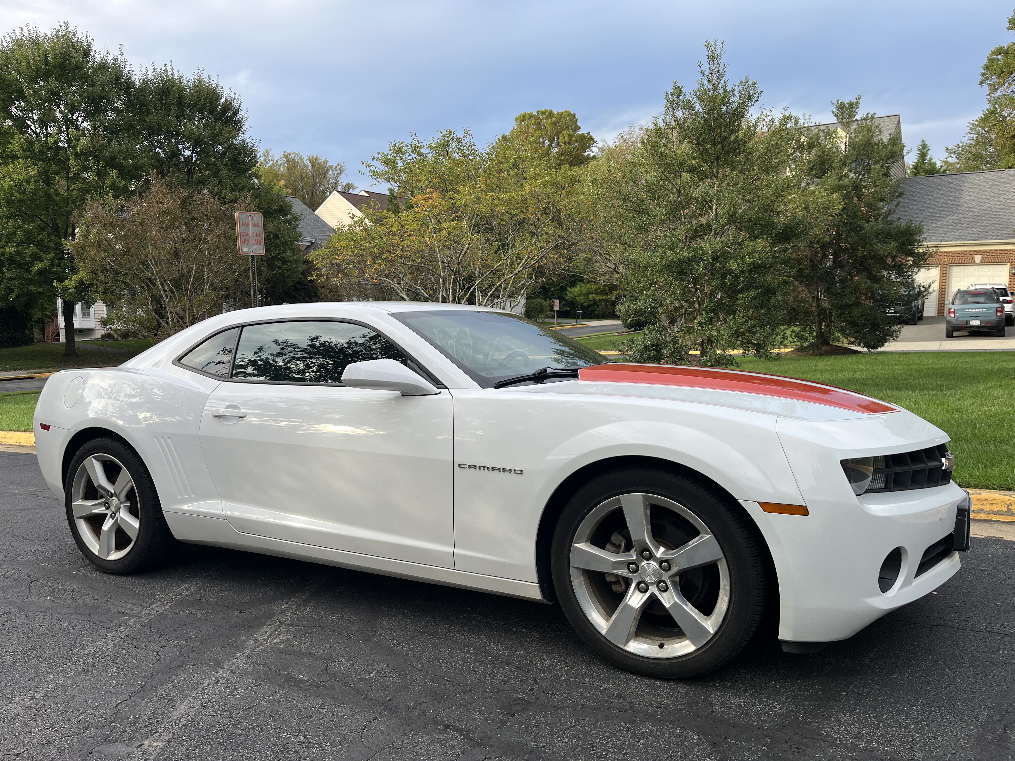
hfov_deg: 67.3
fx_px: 762
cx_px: 508
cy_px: 380
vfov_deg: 53.1
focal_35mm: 26
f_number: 1.6
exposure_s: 1/885
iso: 50
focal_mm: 5.1
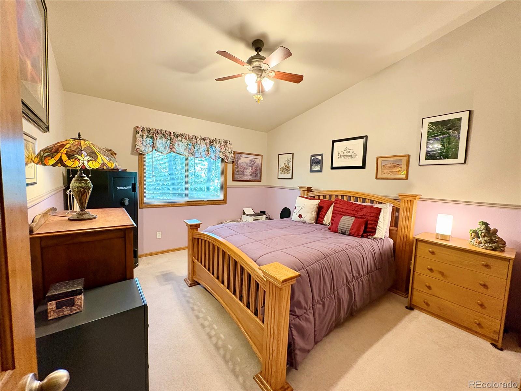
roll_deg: -1.9
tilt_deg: -4.7
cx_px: 260
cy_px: 196
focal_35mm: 14
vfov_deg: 85.7
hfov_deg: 102.1
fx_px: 211
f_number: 2.2
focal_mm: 2.22
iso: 640
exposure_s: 1/40
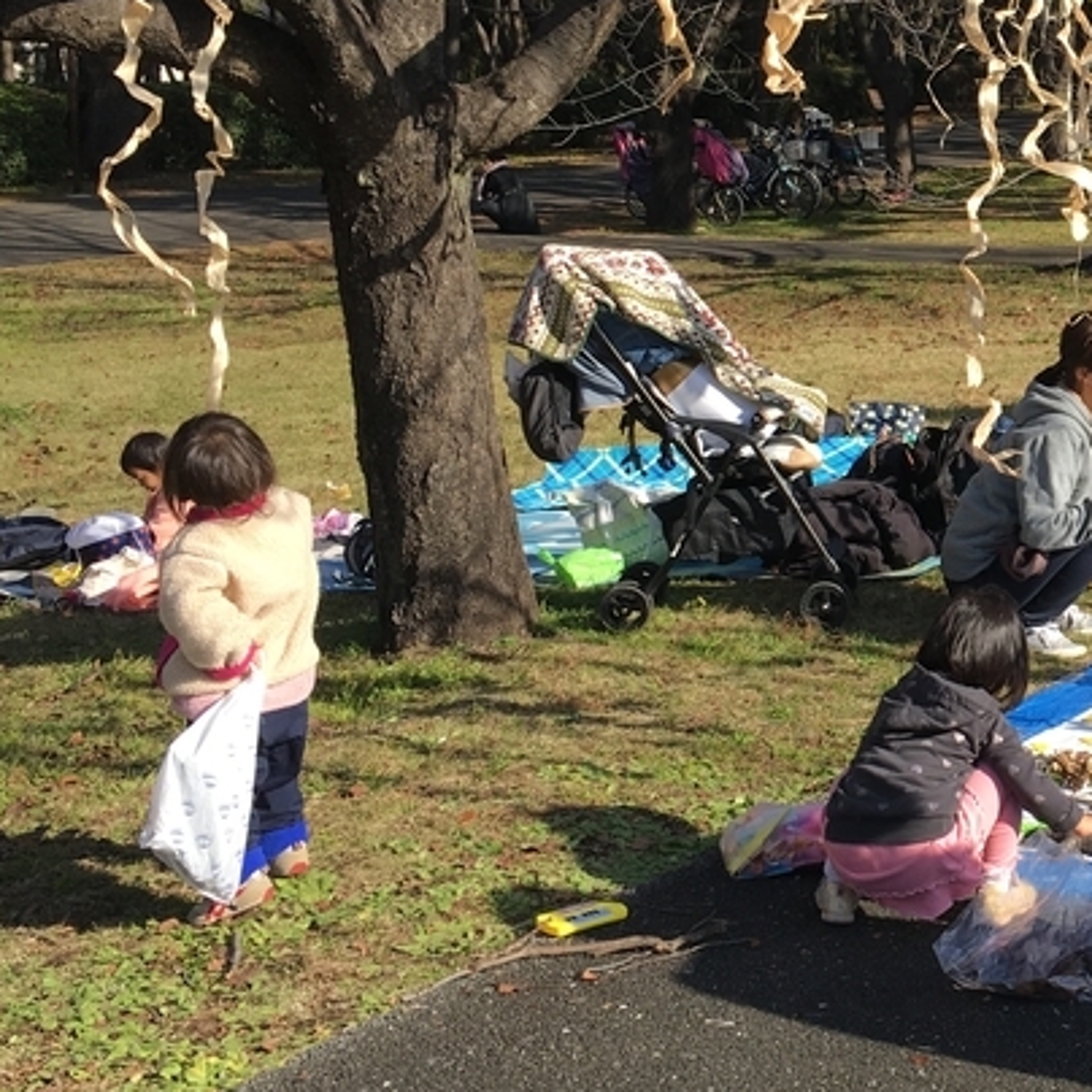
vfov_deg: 26.3
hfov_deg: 24.6
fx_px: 2320
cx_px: 1211
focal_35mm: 65
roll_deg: -1.7
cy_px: 354
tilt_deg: -7.6
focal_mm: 4.15
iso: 25
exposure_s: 1/1026
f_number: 2.2
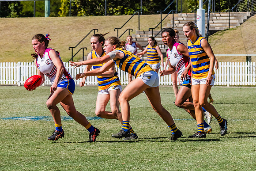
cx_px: 39
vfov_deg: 3.6
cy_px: 50
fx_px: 2742
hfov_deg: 5.3
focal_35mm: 386
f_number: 11
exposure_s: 1/1600
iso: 800
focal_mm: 220
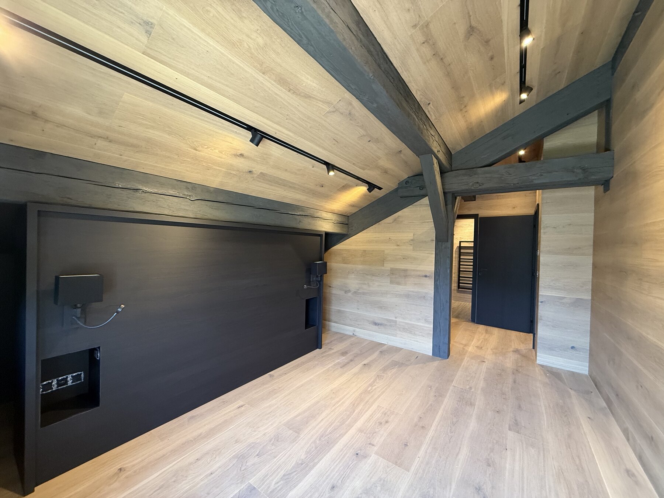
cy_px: 249
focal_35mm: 14
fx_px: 269
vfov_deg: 85.7
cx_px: 332
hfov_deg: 102.1
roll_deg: -1.0
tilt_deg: +0.5
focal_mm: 2.22
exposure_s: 1/50
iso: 320
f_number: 2.2
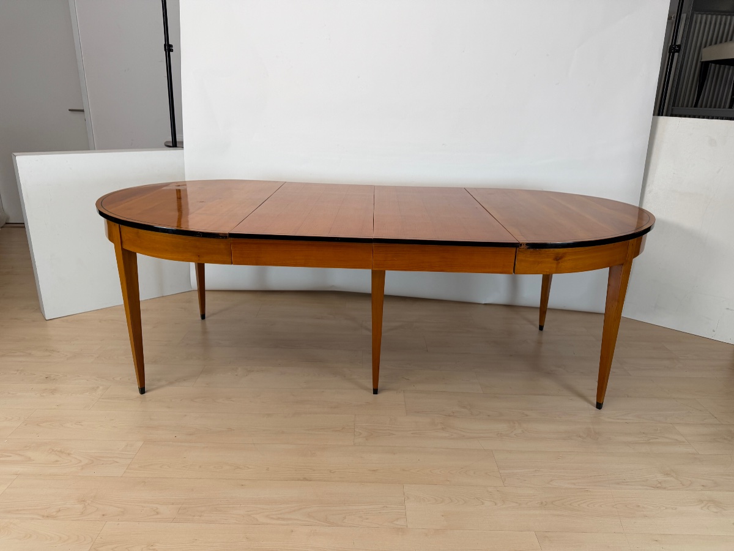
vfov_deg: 56.8
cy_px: 276
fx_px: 509
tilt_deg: -19.2
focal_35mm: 24
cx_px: 367
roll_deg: -1.0
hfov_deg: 71.6
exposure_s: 1/121
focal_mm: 6.76
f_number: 1.78
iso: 100
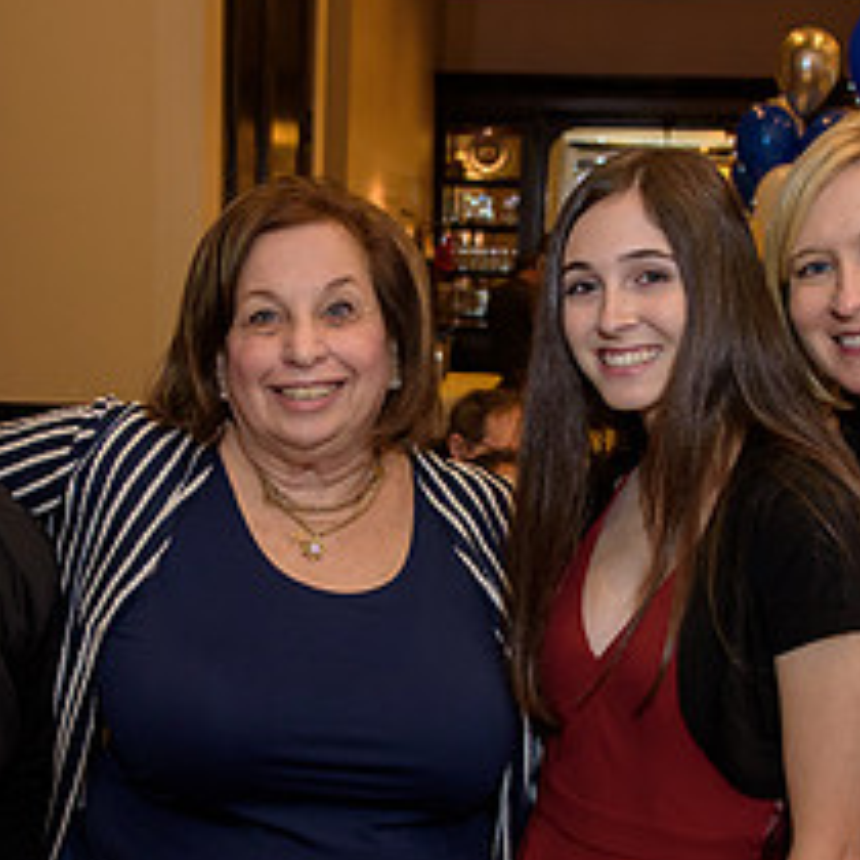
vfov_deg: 27.9
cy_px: 604
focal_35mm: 61
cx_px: 389
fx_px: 1715
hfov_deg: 28.1
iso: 1250
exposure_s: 1/125
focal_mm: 26
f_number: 3.2
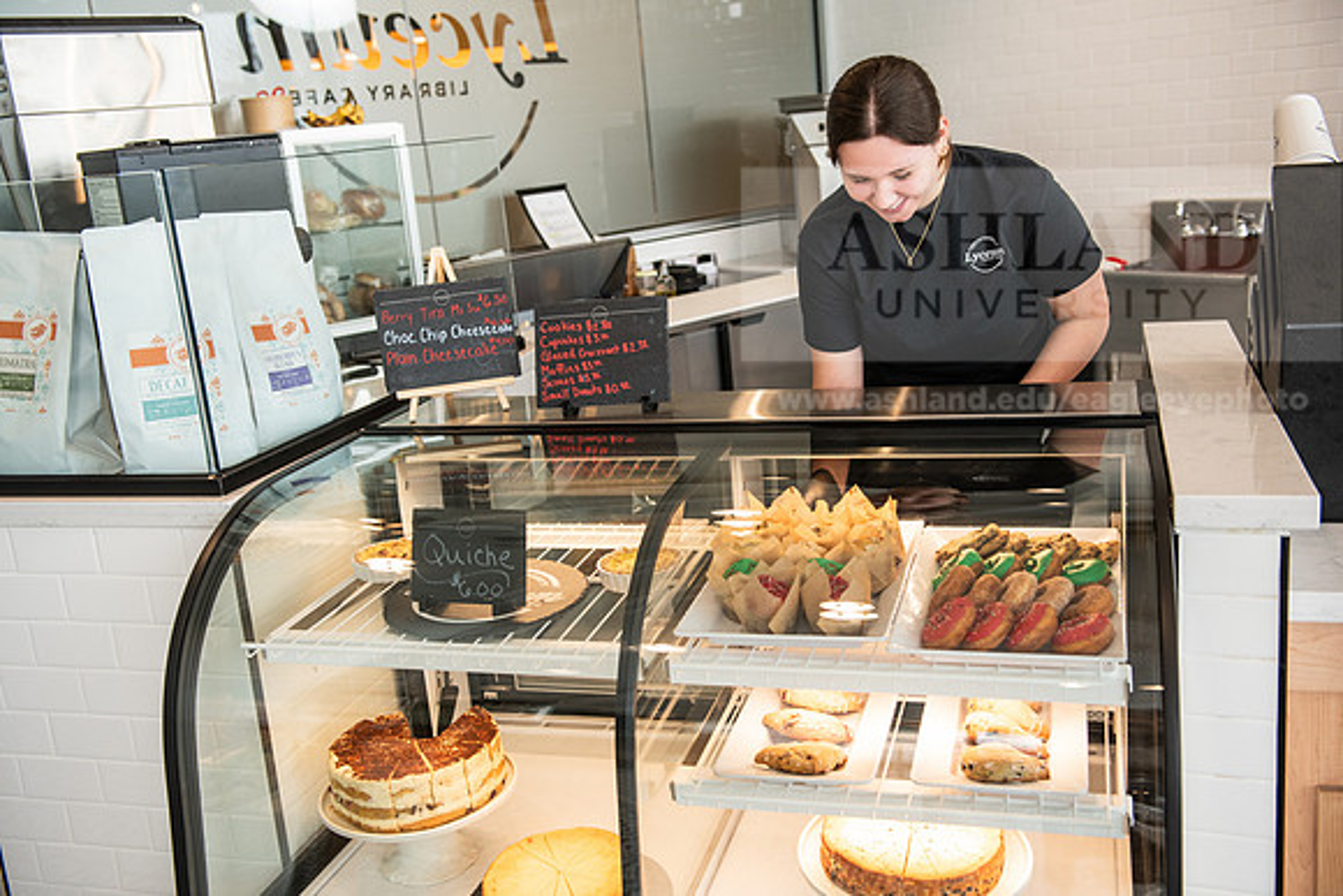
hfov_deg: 50.7
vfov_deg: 35.1
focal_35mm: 38
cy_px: 448
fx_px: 1418
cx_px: 672
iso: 640
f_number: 3.5
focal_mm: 38
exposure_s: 1/200
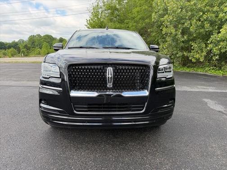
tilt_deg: -11.8
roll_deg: +1.4
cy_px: 85
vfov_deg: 56.8
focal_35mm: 24
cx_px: 114
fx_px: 157
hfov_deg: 71.6
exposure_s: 1/1337
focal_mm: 6.76
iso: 100
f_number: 1.78
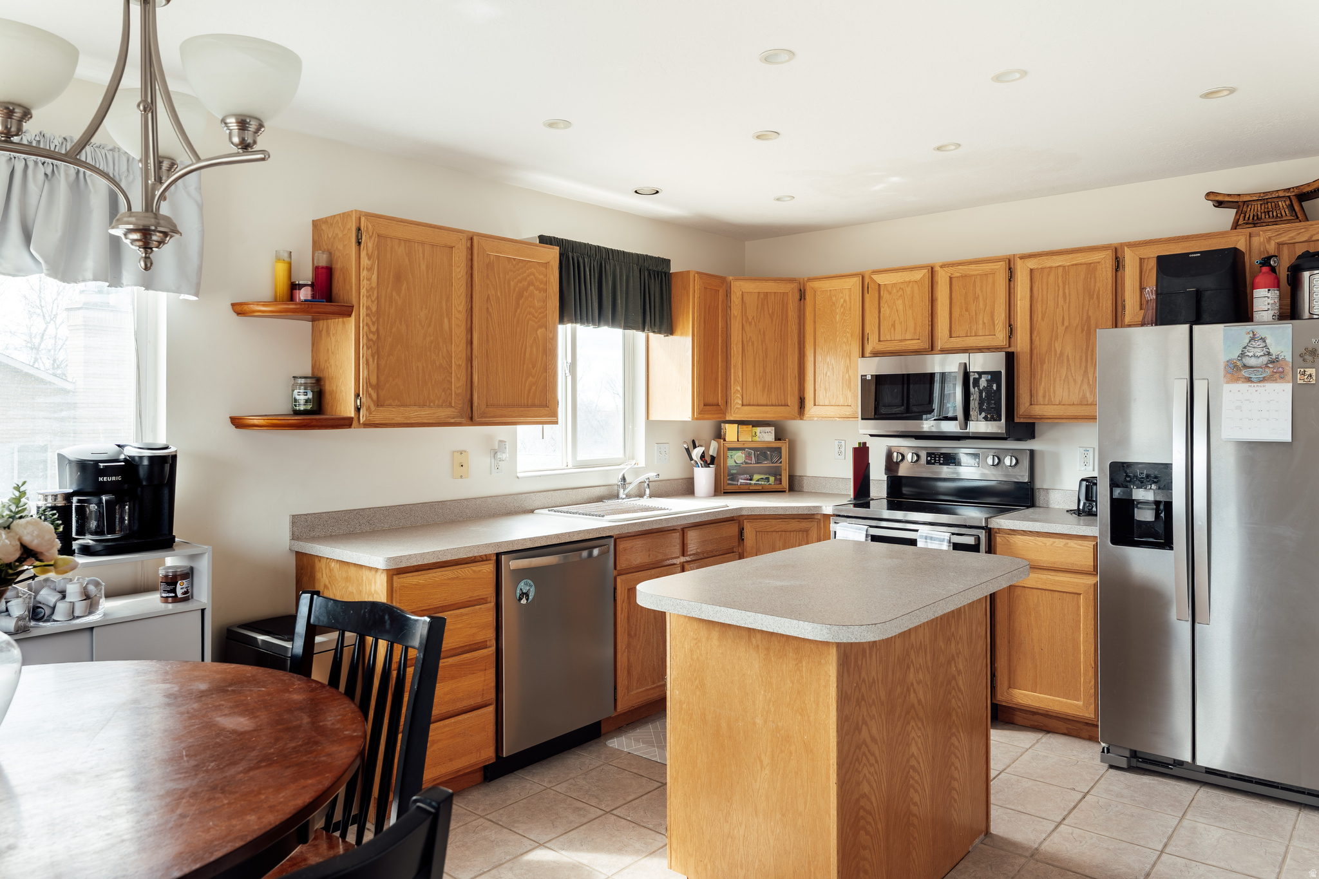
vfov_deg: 53.1
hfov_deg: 73.7
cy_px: 440
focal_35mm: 24
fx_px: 879
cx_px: 660
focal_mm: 24
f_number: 8
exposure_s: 1/40
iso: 100
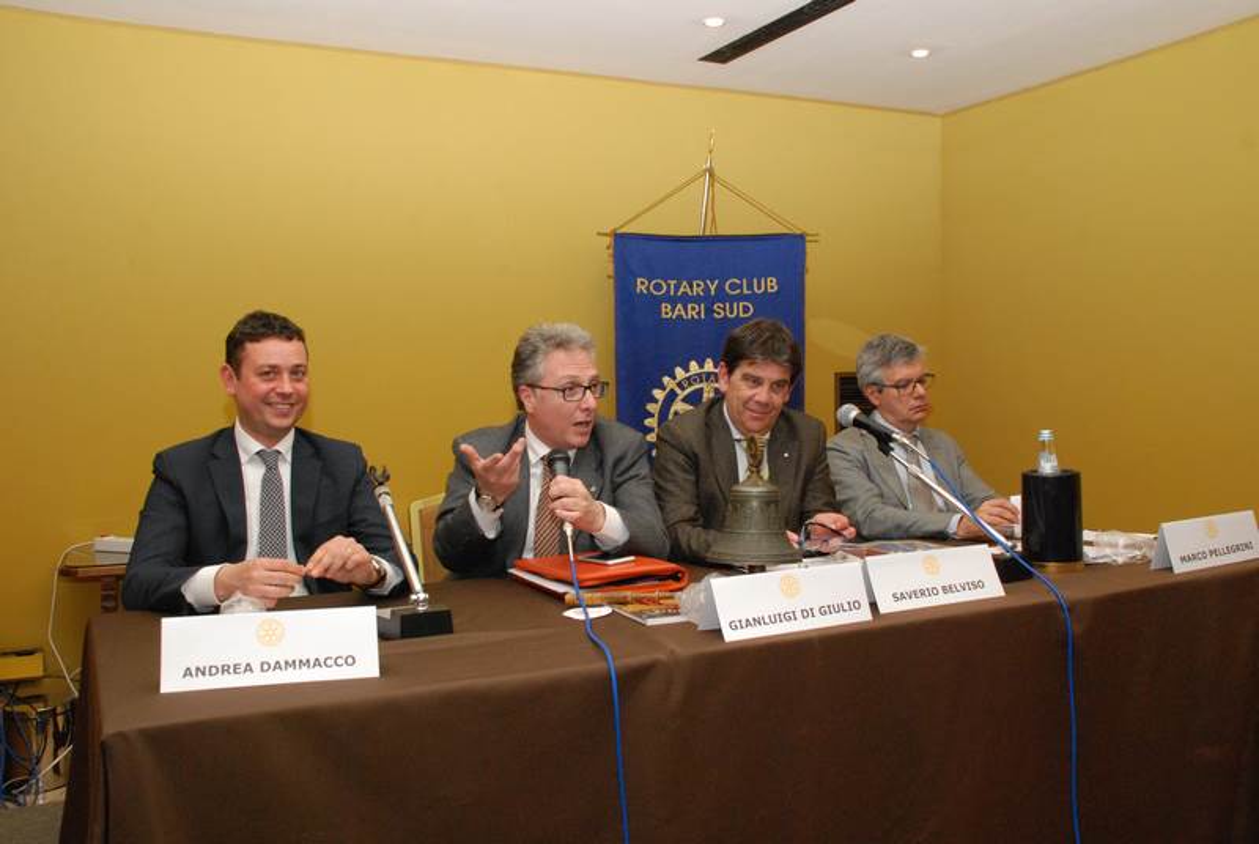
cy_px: 422
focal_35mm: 33
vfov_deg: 40.1
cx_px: 630
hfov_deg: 57.2
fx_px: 1156
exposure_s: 1/60
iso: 1250
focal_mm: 22
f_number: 8
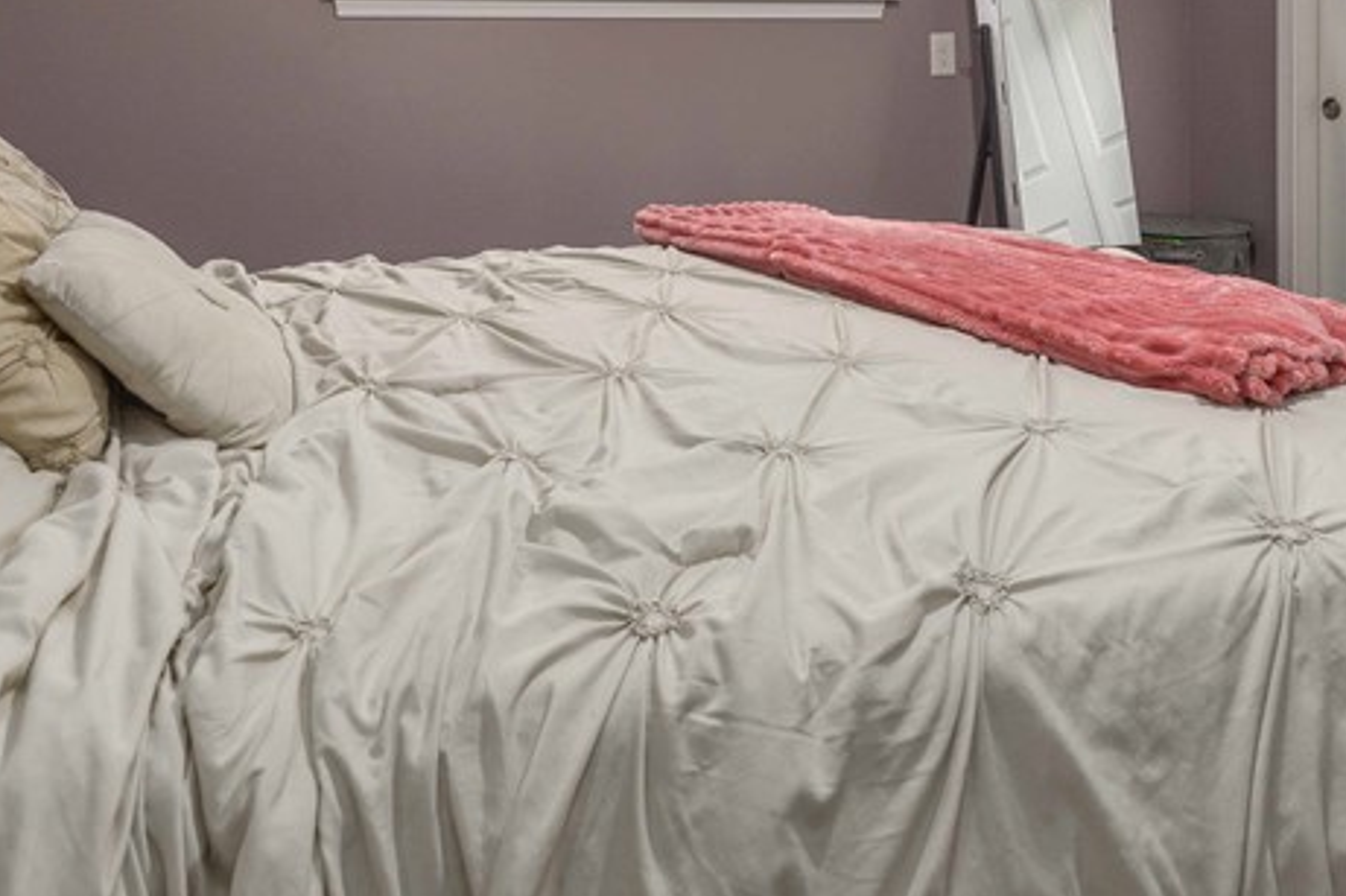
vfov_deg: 36.9
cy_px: 60
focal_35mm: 33
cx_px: 620
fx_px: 1233
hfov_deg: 57.2
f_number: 9
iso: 160
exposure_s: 1/60
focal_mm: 14
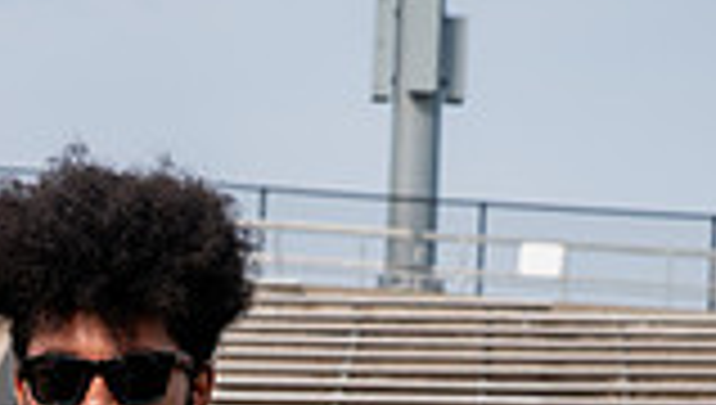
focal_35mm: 207
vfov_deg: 5.7
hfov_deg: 10.4
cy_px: 994
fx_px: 3936
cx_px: 153
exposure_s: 1/320
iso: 125
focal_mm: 70
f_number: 7.1
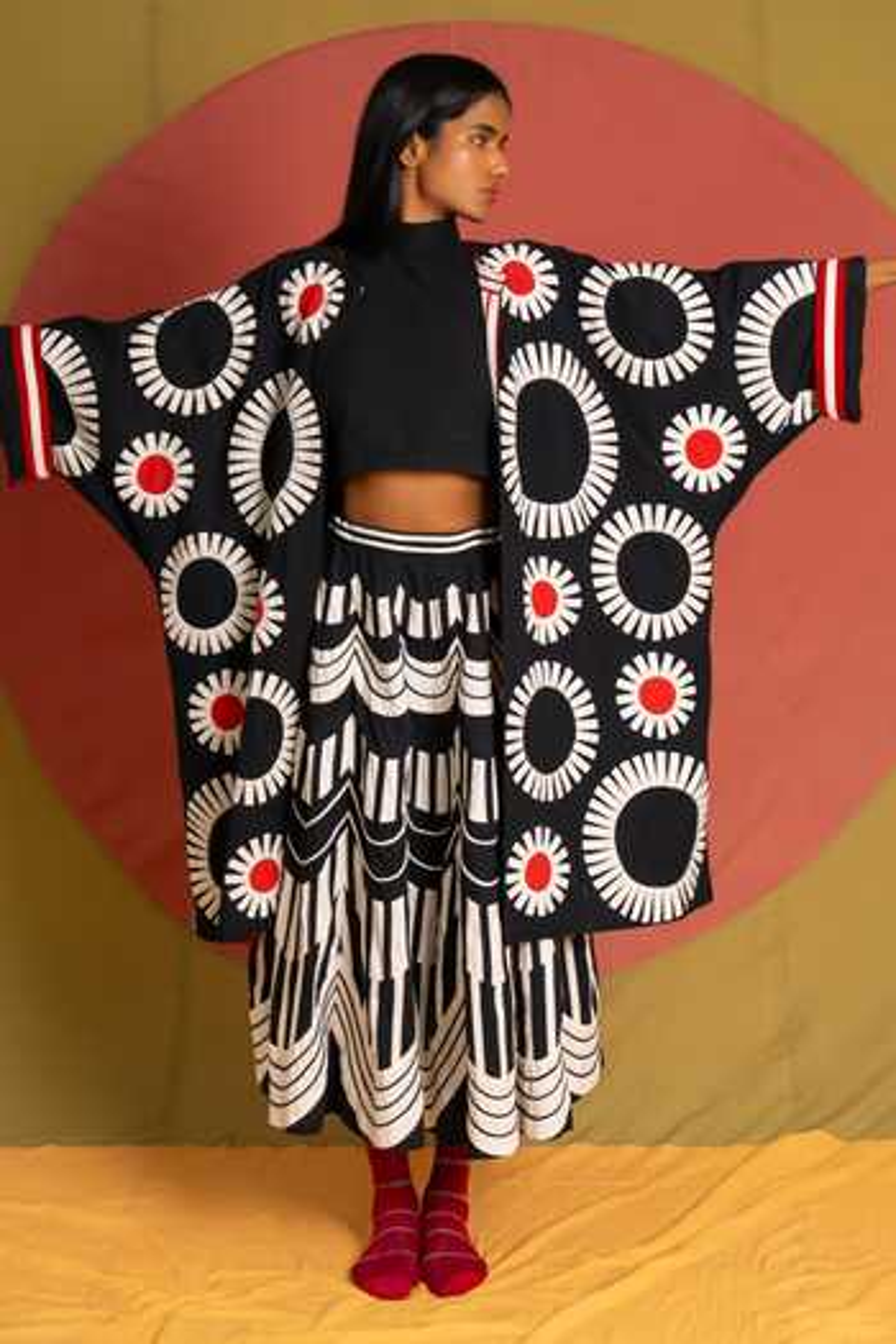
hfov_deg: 32.6
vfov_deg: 47.4
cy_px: 672
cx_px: 448
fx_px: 1531
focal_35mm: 41
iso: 800
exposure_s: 1/125
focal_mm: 41
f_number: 2.8
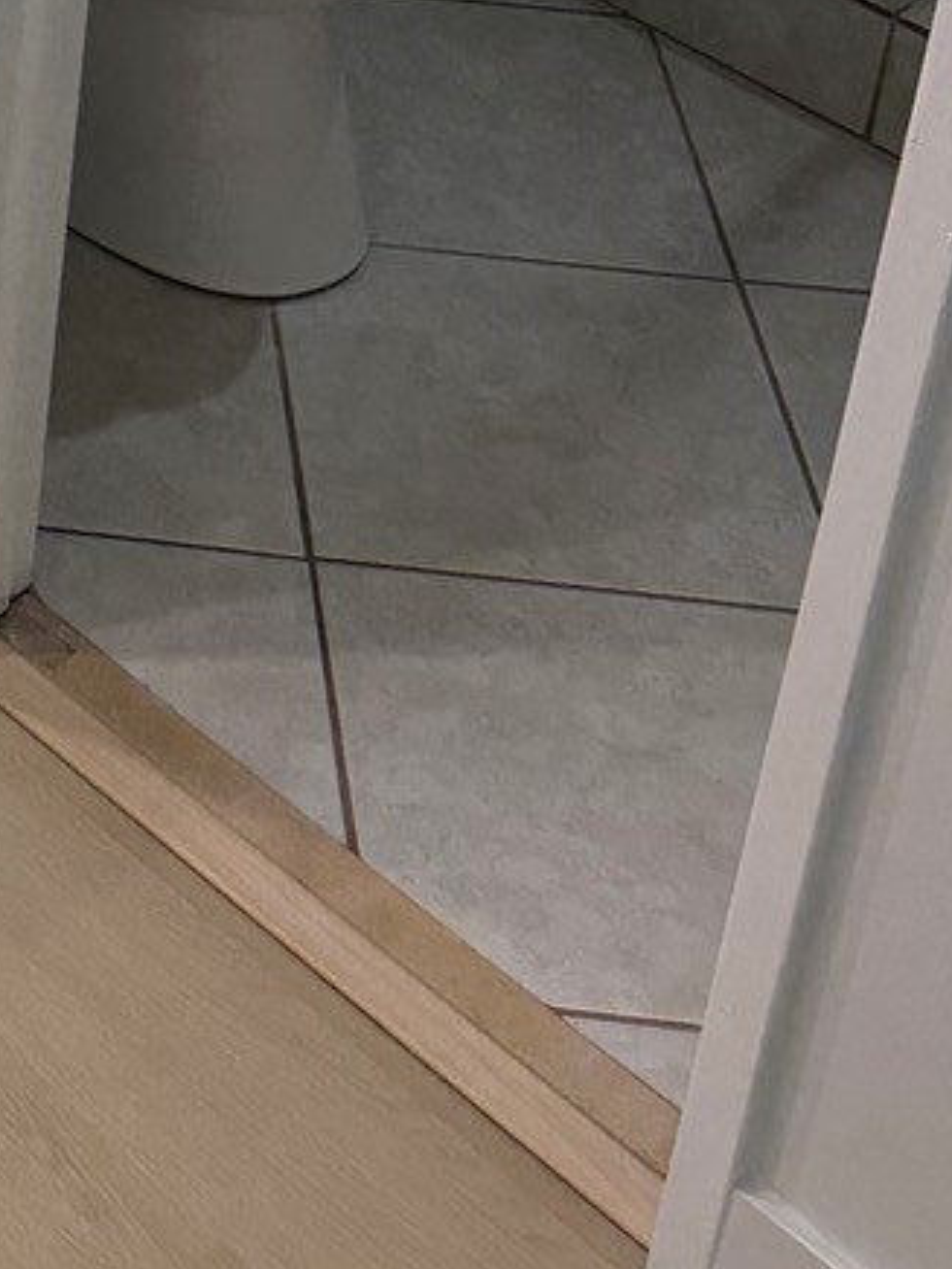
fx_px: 3227
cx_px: -649
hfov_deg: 15.0
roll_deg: -0.4
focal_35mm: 88
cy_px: -591
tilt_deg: -24.8
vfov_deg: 19.6
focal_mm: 6.76
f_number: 1.78
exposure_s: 1/120
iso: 64
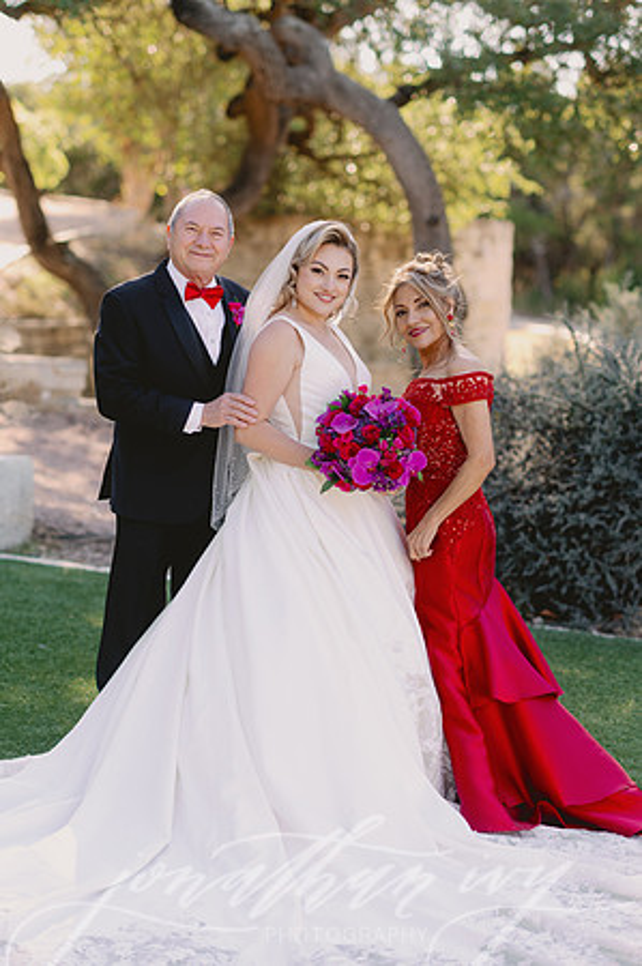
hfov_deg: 16.0
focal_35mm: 85
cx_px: 321
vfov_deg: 23.9
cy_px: 483
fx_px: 2279
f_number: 2.5
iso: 80
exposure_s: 1/320
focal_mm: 85
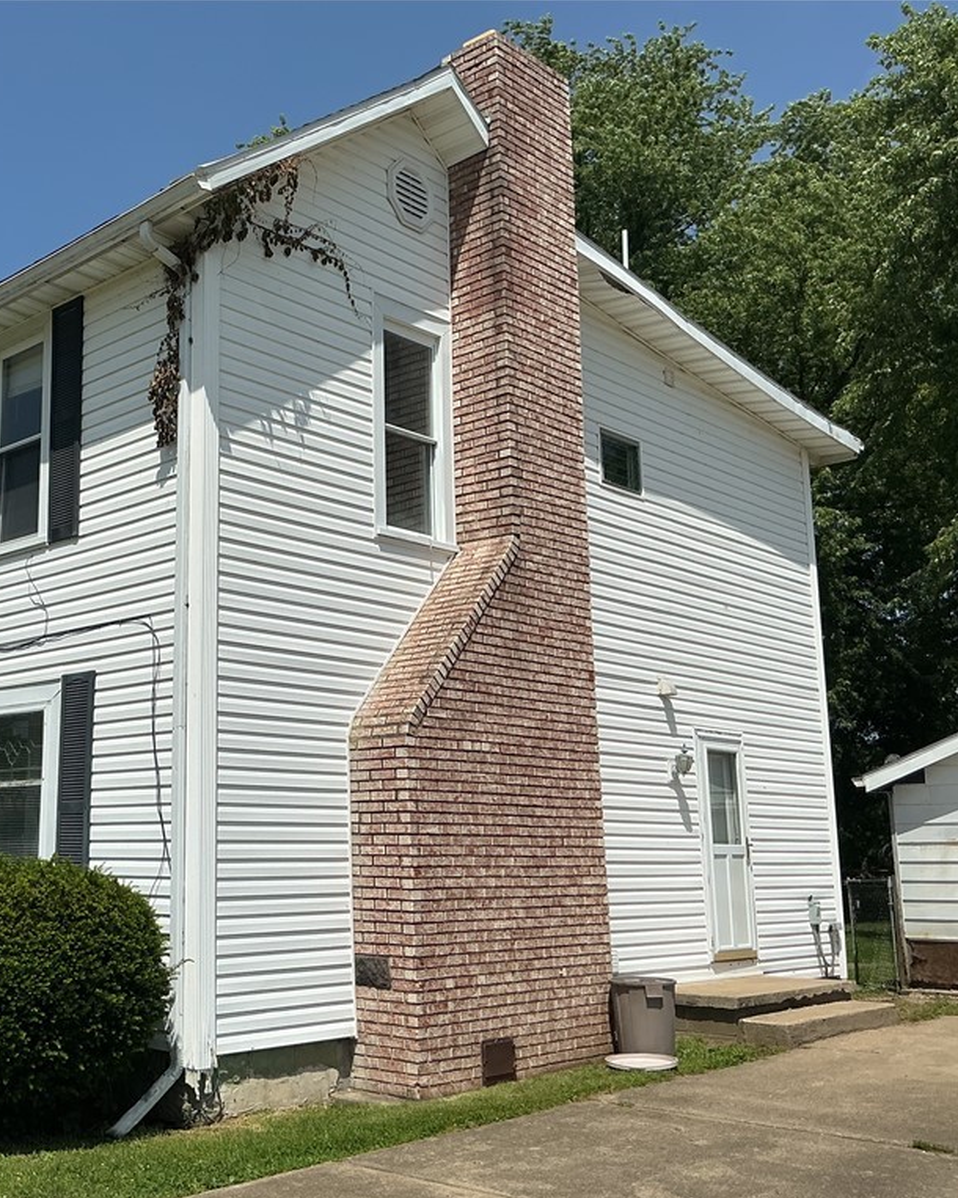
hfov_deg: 37.8
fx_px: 1347
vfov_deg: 47.9
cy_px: 601
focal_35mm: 38
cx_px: 204
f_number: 1.8
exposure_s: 1/3322
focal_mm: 3
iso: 25
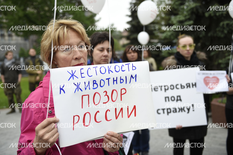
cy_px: 78
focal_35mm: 35
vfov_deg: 37.8
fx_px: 226
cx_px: 116
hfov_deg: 54.5
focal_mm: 35
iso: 320
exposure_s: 1/400
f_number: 2.8
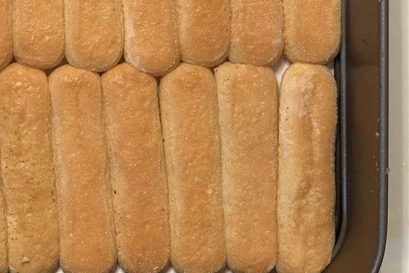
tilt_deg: -89.0
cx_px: 68
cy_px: 20
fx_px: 1045
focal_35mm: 92
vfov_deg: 14.7
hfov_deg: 21.8
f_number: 1.78
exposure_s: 1/50
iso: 125
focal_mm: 6.86
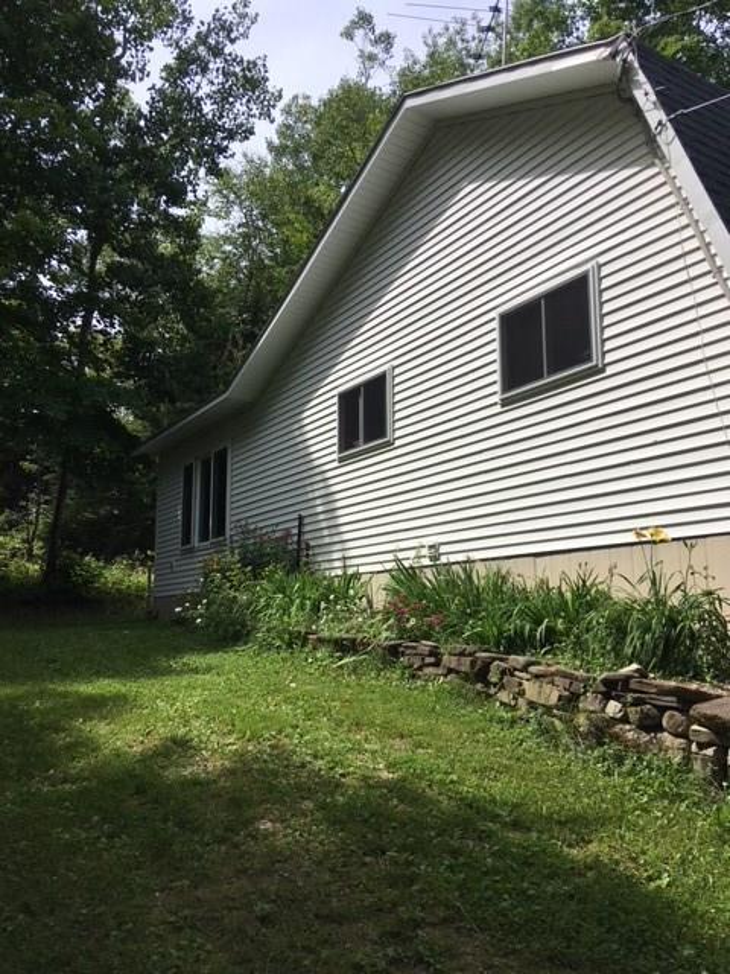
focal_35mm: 29
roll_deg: -0.1
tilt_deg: +11.2
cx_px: 365
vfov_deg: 61.7
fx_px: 815
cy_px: 487
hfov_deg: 48.2
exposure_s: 1/1876
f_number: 2.2
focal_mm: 4.15
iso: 25
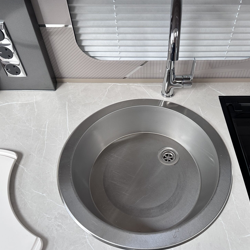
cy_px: 125
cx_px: 151
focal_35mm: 30
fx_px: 245
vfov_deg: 54.0
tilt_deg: -47.4
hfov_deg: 53.6
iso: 200
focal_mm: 6.86
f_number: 1.78
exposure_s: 1/121
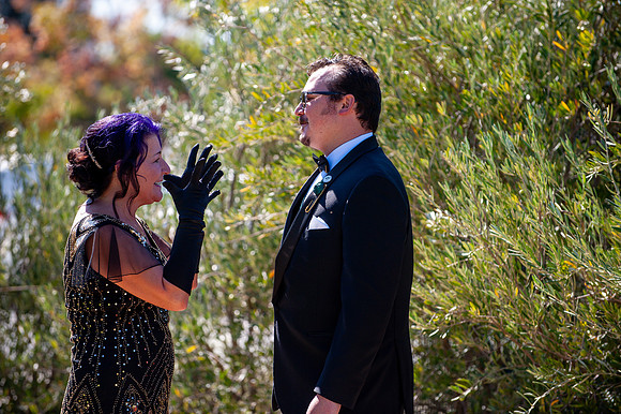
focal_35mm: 180
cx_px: 310
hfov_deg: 11.4
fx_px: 3103
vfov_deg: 7.6
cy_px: 207
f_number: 4
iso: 500
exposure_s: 1/2000
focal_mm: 180
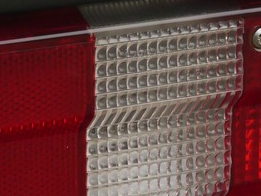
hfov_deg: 8.5
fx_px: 1758
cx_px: 139
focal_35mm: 233
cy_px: 31
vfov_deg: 6.4
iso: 200
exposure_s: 1/60
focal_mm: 19
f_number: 4.2
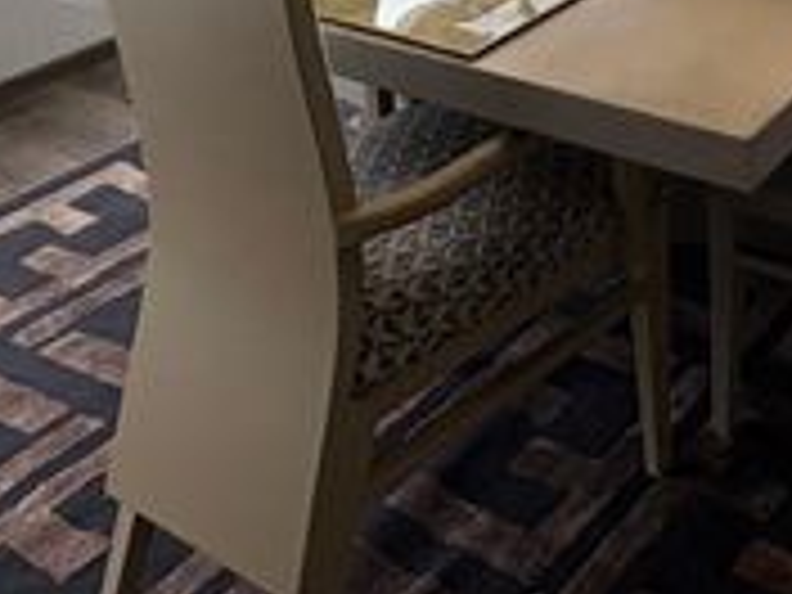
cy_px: -432
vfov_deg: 20.6
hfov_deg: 31.5
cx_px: 902
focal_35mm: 53
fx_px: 1213
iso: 40
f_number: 2.2
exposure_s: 1/482
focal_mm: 2.22
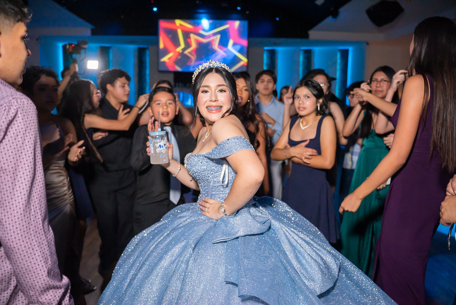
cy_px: 152
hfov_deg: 65.5
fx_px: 355
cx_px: 228
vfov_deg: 46.4
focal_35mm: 28
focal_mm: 28
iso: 1250
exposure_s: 1/160
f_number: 2.8
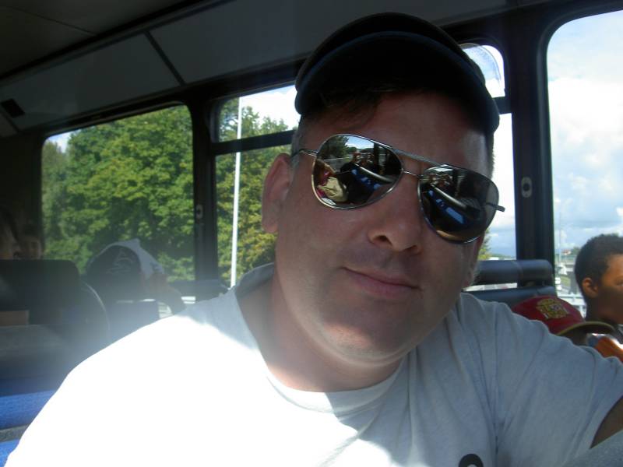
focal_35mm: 39
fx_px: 702
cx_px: 312
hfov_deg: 47.9
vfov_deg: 36.8
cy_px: 234
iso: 100
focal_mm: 8
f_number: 4.7
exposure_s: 1/160
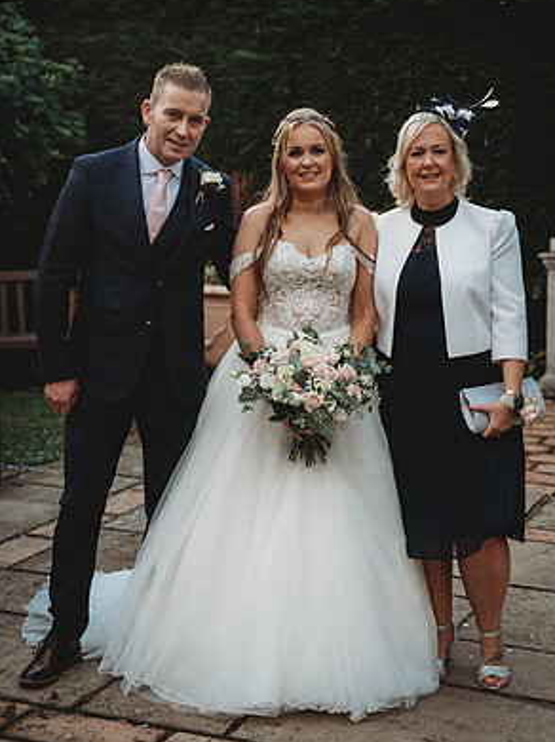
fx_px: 1305
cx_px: 282
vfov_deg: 31.7
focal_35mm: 61
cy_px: 384
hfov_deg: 24.0
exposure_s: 1/320
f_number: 2.8
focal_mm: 55
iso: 100
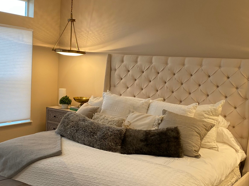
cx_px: 116
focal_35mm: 46
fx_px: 331
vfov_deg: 31.4
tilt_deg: -8.1
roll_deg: -4.3
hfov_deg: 41.2
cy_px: 108
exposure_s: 1/120
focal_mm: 4.25
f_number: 1.8
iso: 100
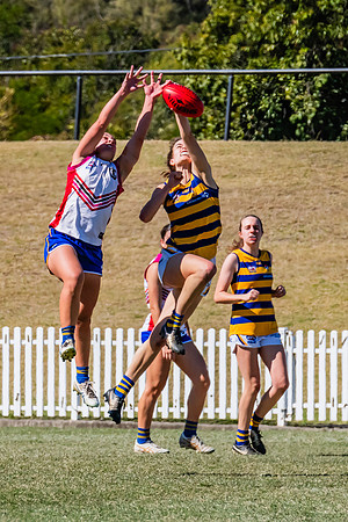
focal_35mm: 815
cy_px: 276
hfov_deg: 1.7
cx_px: 85
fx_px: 11823
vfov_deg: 2.5
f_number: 13
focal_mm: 360
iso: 800
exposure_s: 1/1600
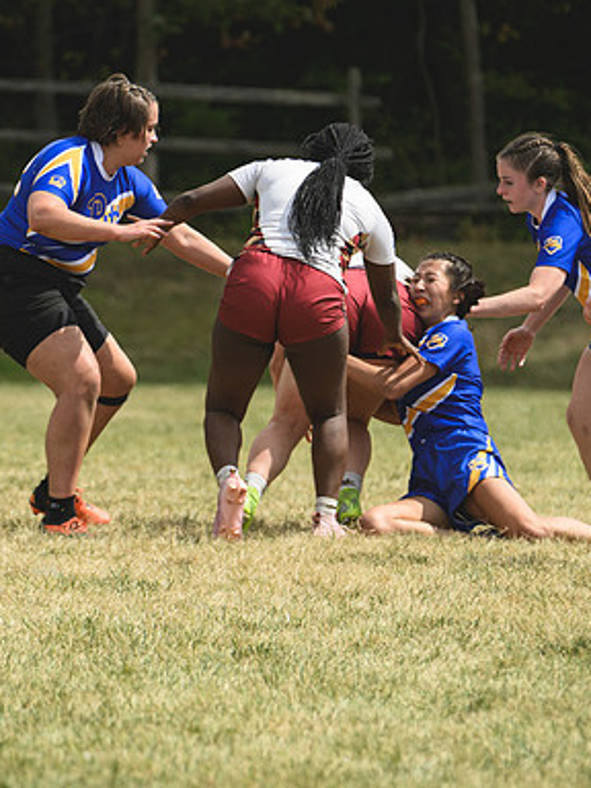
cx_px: 179
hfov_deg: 2.0
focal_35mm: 741
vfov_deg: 2.7
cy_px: 394
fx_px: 16868
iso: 140
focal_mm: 340
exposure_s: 1/1000
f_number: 6
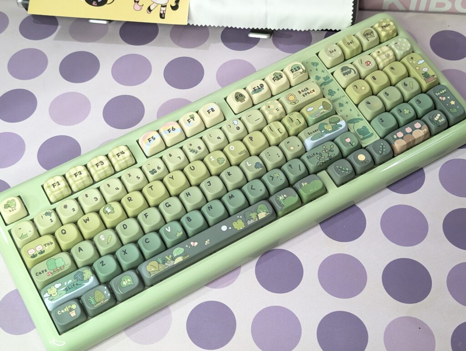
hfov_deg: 38.9
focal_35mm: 49
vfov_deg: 29.7
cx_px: 233
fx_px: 661
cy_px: 176
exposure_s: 1/40.6
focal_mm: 6.9
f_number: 1.68
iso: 312
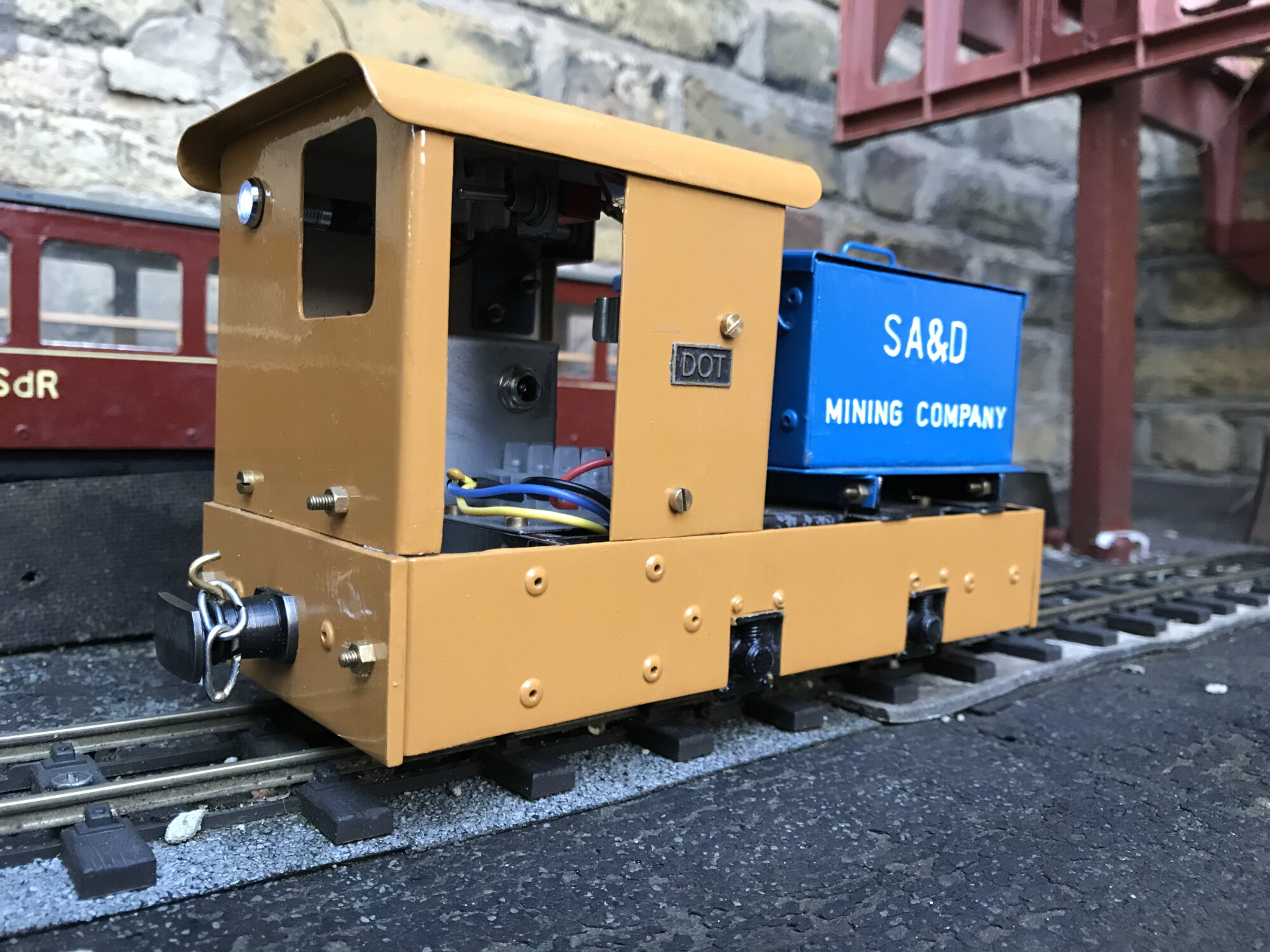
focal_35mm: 28
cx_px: 635
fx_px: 1027
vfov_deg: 49.7
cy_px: 476
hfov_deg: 63.4
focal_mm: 3.99
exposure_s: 1/17
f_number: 1.8
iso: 64
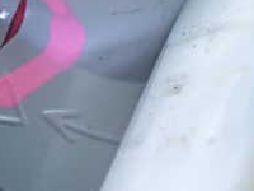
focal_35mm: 90
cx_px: -60
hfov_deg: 20.2
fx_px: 660
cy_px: -34
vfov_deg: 15.8
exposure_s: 1/30
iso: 800
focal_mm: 5.4
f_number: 2.3
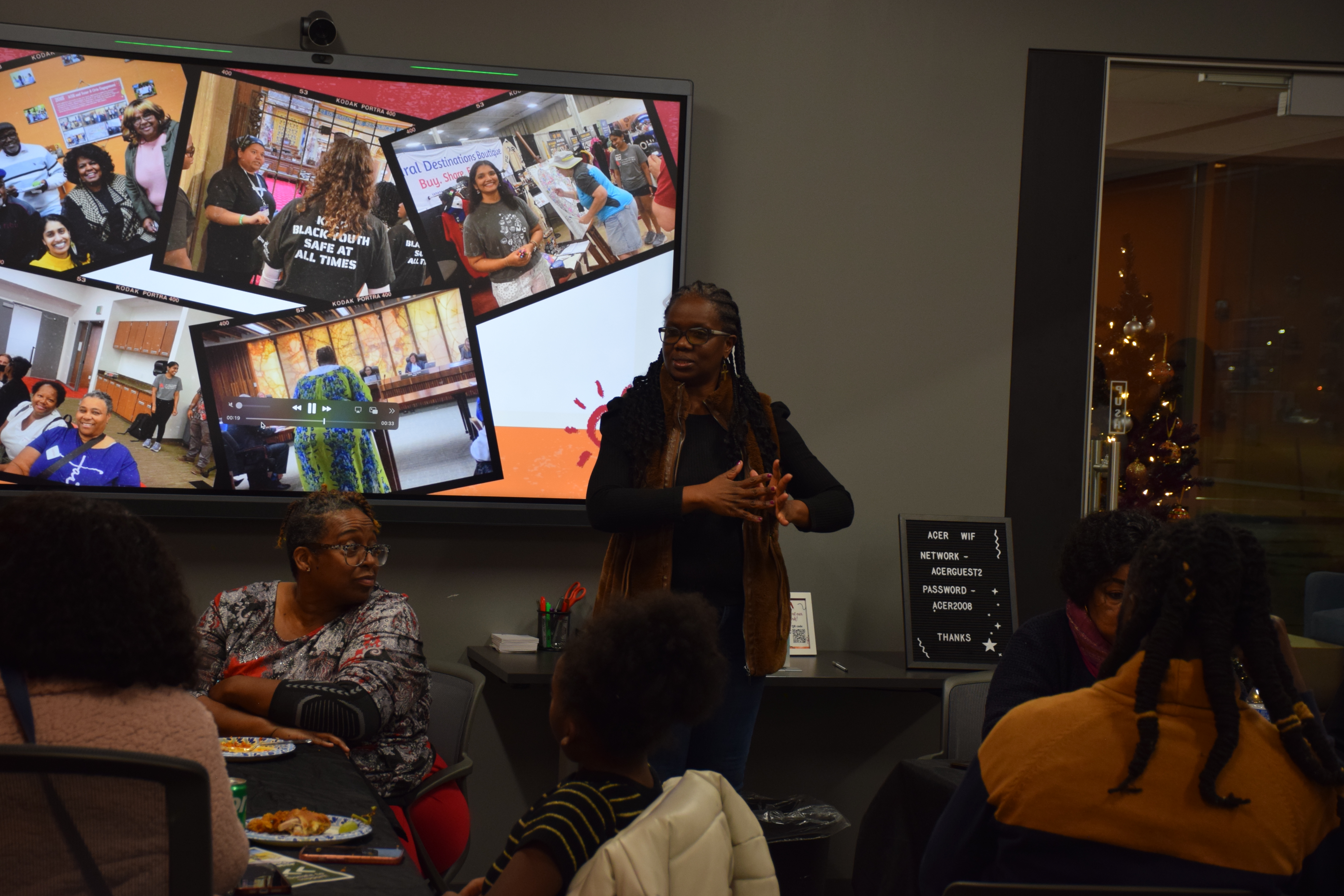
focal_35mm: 69
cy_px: 445
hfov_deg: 29.4
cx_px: 663
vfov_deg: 19.9
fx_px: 2557
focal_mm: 45
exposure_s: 1/60
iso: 560
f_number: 4.5
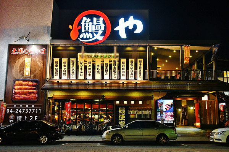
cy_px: 76
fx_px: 258
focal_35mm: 40
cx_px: 114
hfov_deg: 47.9
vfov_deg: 33.0
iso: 1600
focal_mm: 27
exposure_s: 1/30
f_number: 5.6
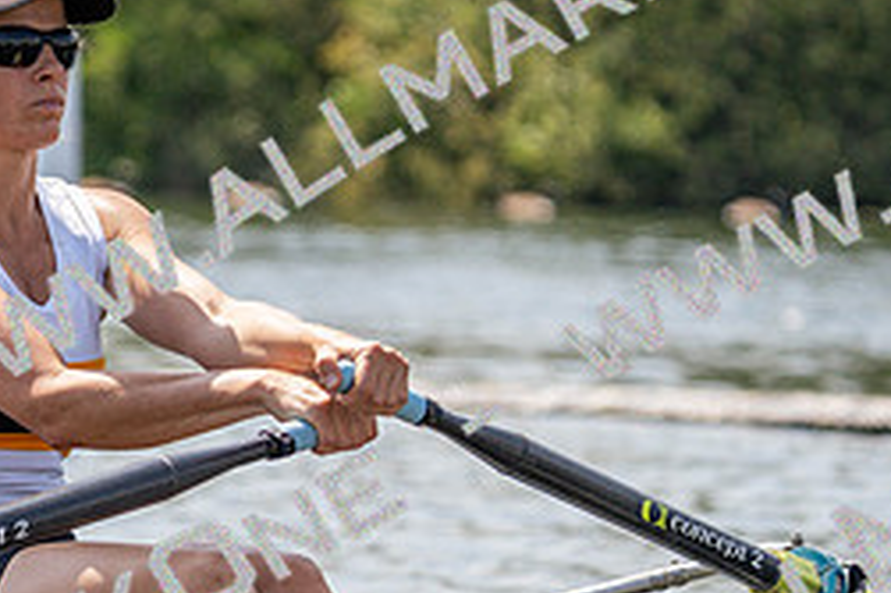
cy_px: 439
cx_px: 302
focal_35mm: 463
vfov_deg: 3.0
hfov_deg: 4.5
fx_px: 11451
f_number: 5.6
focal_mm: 200
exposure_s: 1/1600
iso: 200
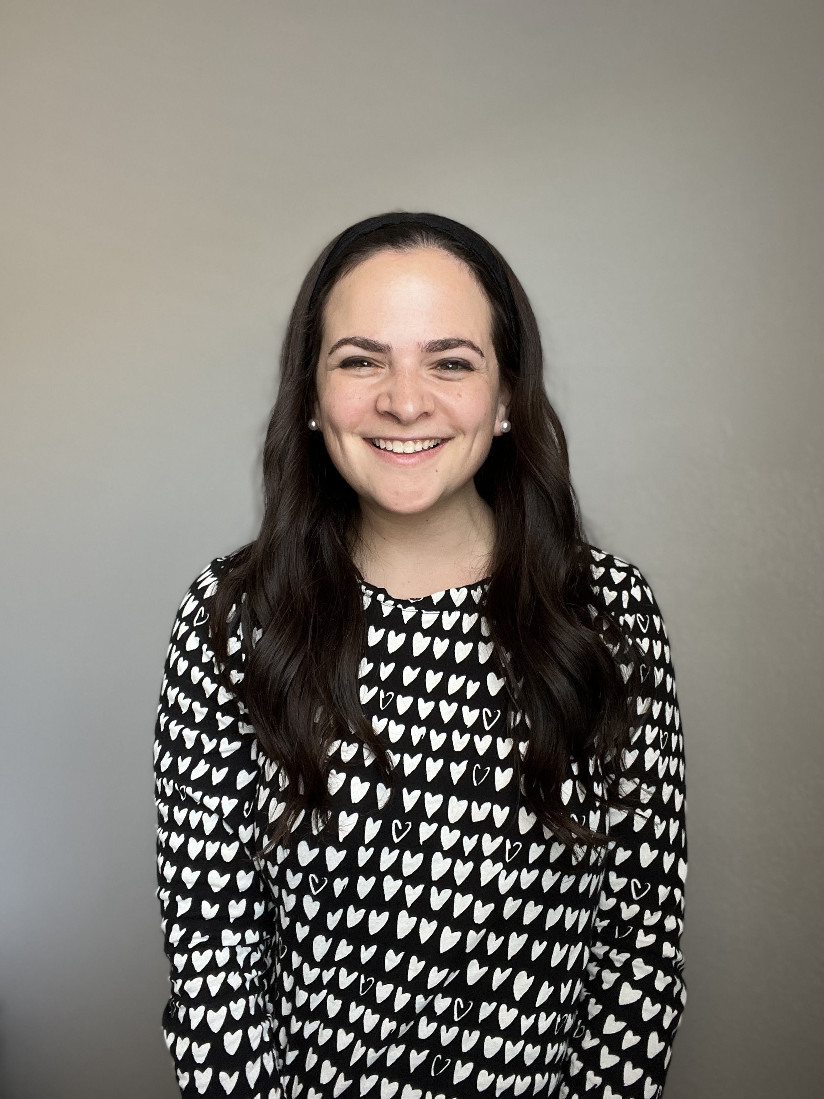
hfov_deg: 46.8
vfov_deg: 60.0
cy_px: 550
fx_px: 952
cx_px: 412
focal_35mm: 30
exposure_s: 1/105
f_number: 2.2
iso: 100
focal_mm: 2.71
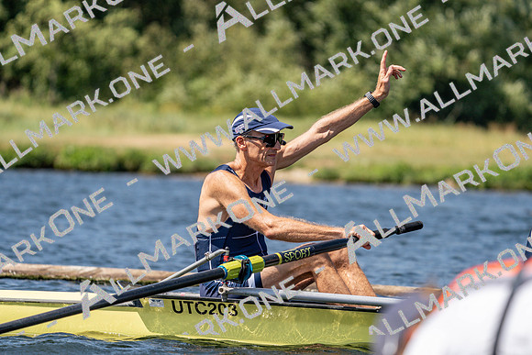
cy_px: 178
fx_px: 4789
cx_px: 266
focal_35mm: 324
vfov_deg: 4.2
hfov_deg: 6.4
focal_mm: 324
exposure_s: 1/2000
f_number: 6.3
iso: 320
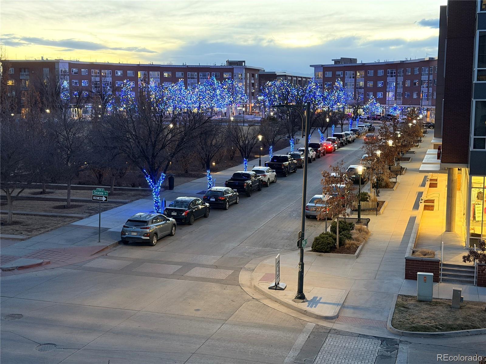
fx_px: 674
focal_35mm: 48
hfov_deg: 39.7
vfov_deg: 30.3
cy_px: 182
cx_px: 243
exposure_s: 1/30
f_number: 1.78
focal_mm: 6.76
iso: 640
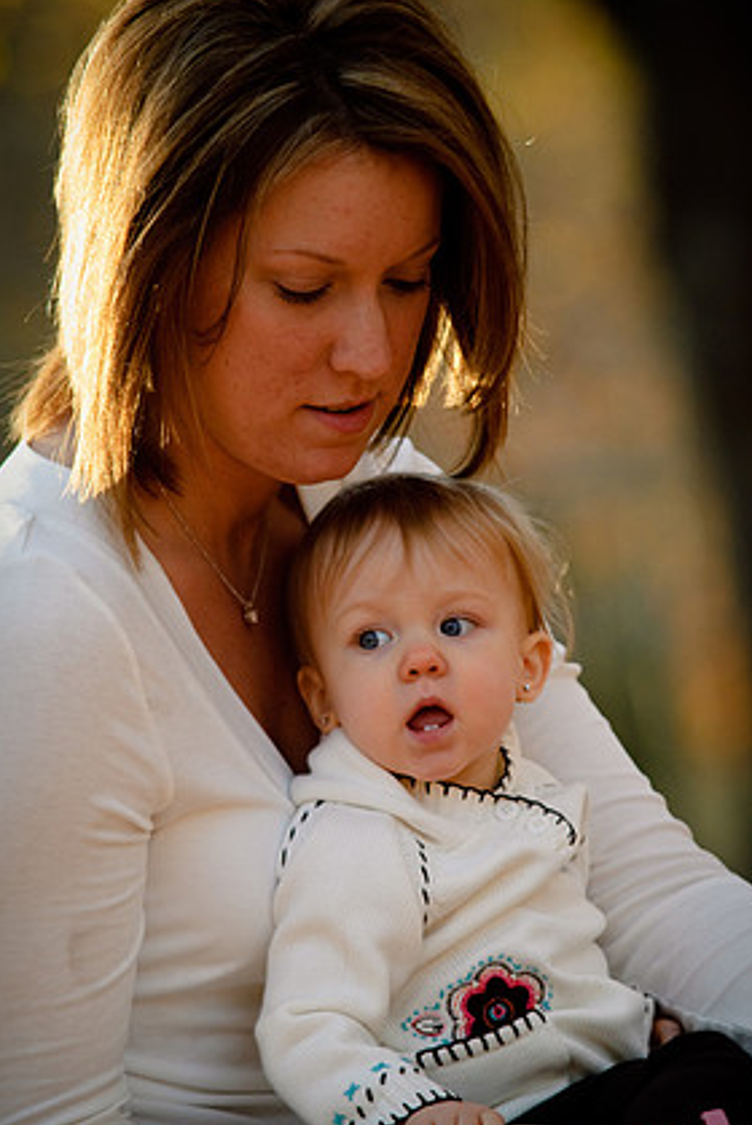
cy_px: 588
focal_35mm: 258
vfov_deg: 8.0
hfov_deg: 5.3
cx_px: 377
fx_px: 8070
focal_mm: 160
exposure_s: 1/320
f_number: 3.5
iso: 200
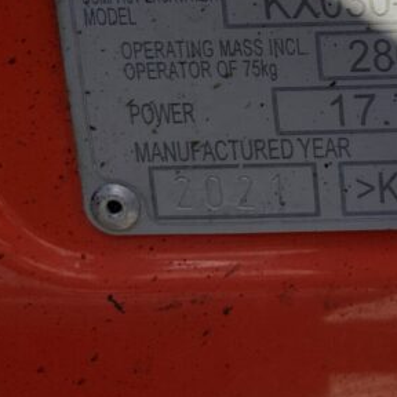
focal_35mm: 91
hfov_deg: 17.6
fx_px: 1181
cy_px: 28
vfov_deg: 18.7
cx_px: 544
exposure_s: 1/606
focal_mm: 3
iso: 16
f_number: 1.8
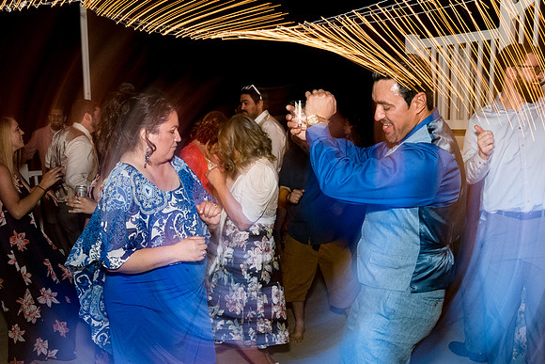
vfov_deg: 37.2
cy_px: 242
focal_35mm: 35
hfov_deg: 53.9
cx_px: 308
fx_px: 534
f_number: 9
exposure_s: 1/8
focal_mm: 16
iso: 2000
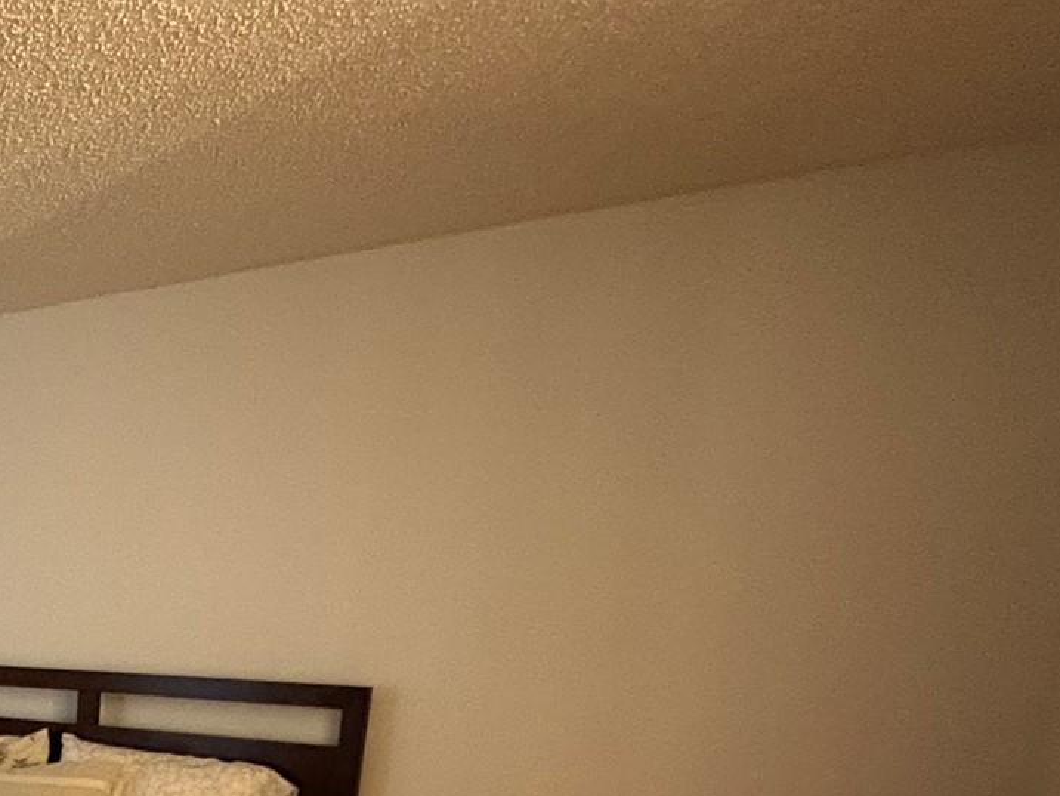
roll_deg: -1.1
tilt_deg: -13.5
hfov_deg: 37.7
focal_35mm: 40
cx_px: -148
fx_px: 1225
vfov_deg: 31.1
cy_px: 922
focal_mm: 2.22
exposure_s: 1/40
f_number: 2.2
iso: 800
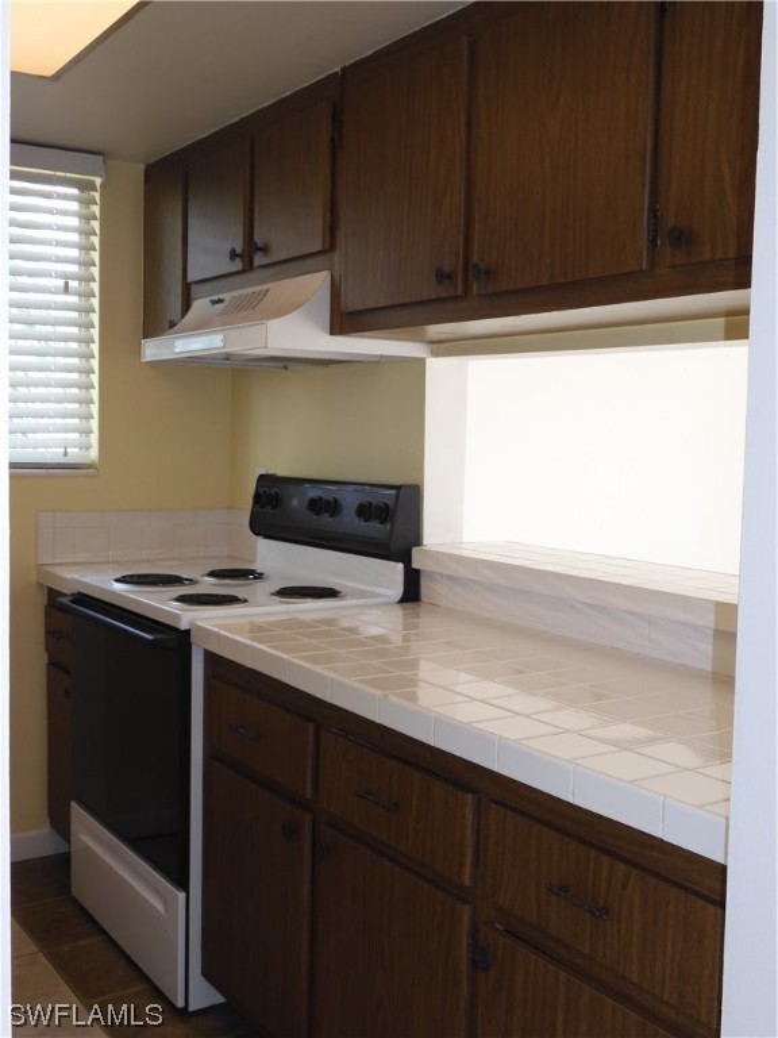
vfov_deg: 49.0
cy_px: 519
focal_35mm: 38
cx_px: 389
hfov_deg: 37.7
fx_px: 1139
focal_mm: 6.8
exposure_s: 1/40
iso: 100
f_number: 4
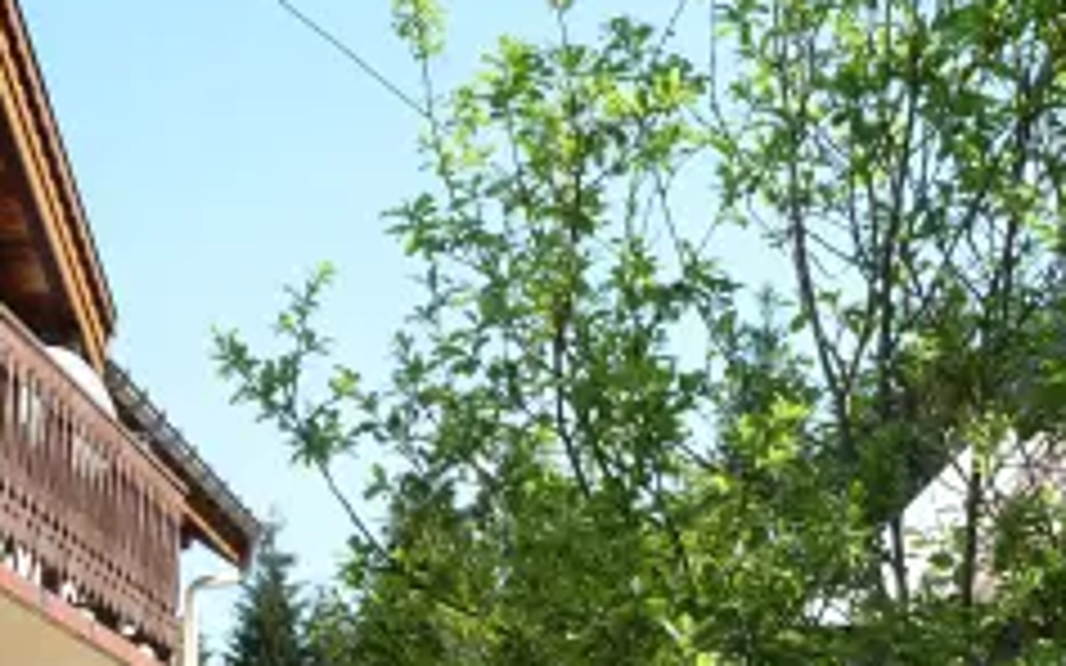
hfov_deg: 24.0
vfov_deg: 14.2
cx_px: 688
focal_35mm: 86
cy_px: 986
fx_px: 2498
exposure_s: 1/500
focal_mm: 5.3
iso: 100
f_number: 3.5
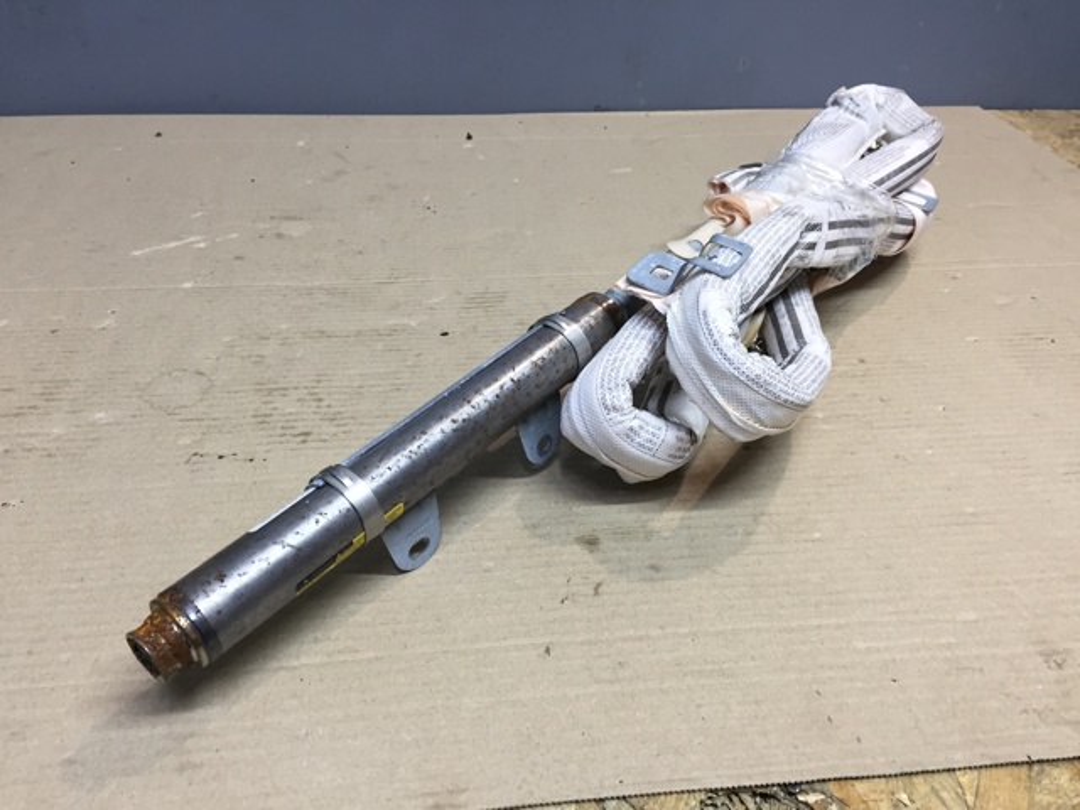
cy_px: 405
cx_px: 540
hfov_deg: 61.7
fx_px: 905
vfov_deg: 48.2
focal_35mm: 29
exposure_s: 1/33
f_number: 2.2
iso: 64
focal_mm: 4.15
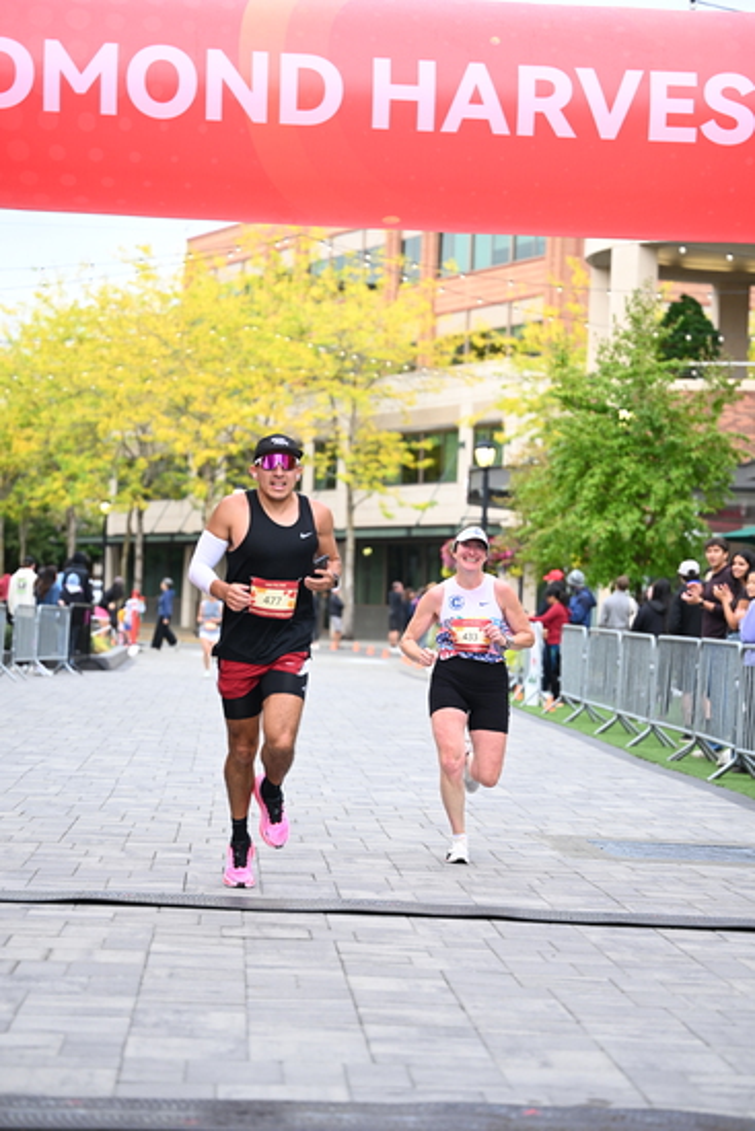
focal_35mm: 82
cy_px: 566
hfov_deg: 16.7
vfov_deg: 24.8
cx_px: 378
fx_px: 2578
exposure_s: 1/1600
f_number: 2.8
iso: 1000
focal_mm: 82
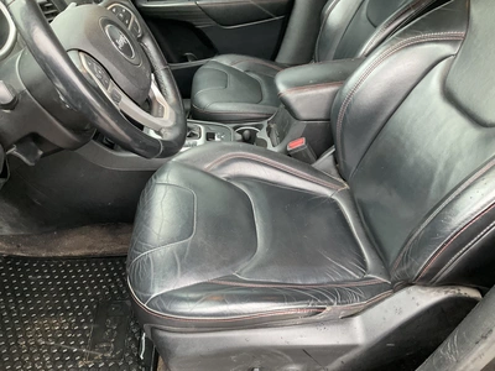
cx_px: 248
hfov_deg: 61.7
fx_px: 415
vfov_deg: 48.2
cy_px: 186
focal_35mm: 29
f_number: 1.8
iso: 160
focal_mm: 3
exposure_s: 1/60
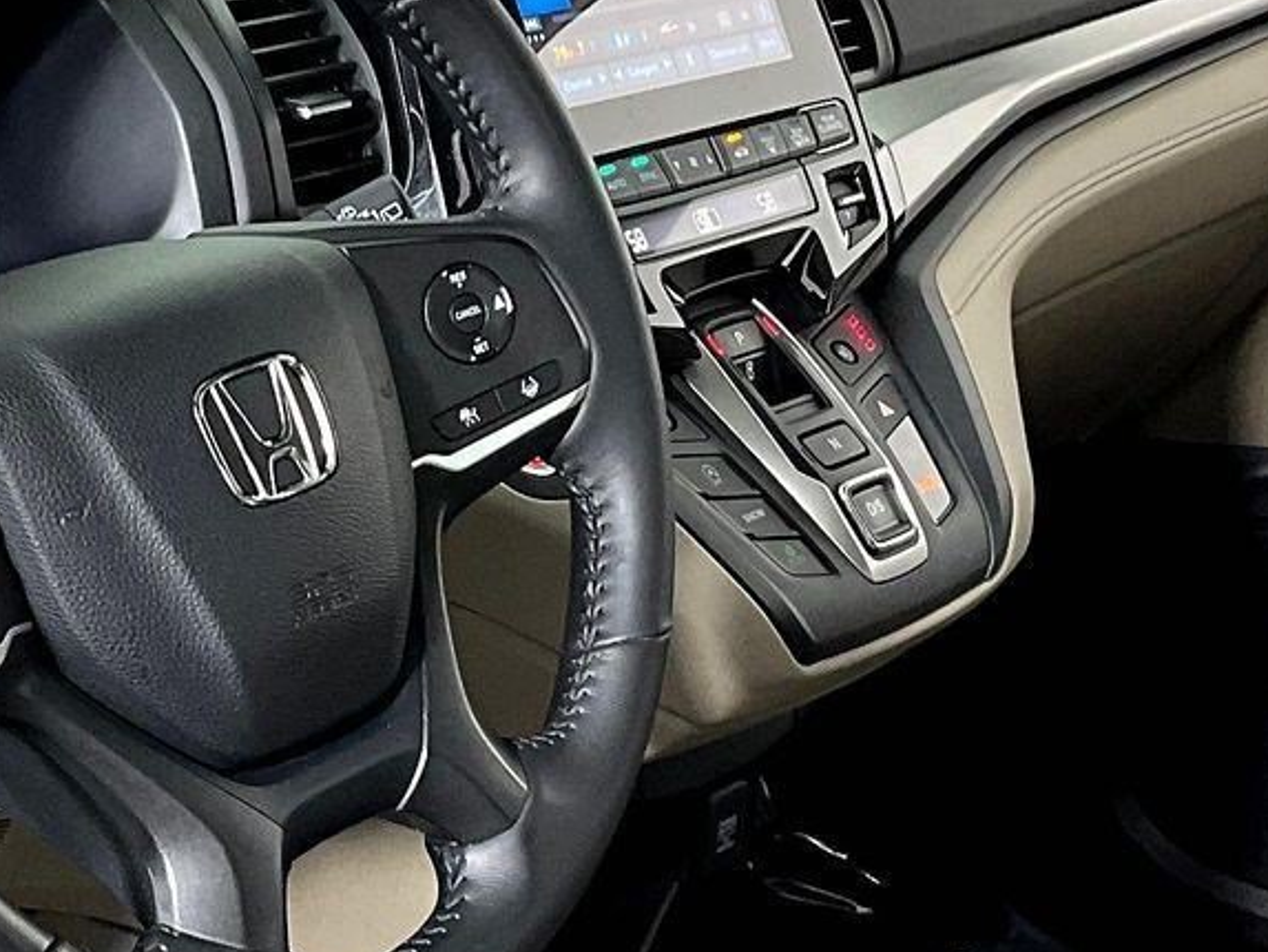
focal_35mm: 81
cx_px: 201
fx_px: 2968
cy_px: 569
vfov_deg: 18.2
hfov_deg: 23.7
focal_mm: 3
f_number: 1.8
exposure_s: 1/60
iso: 160
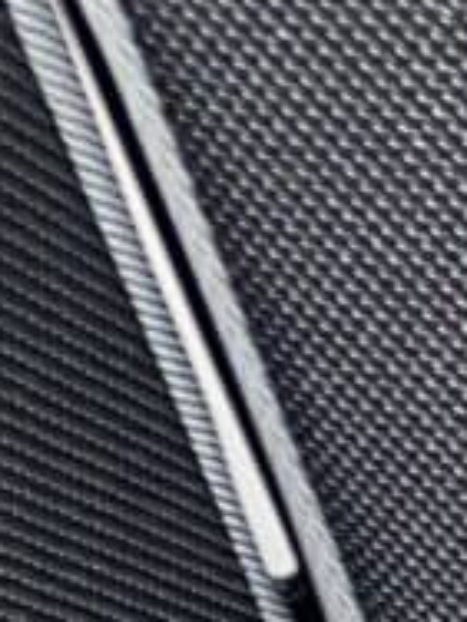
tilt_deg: -75.7
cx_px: 1060
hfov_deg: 7.0
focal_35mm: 203
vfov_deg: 7.5
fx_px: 3652
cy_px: 2334
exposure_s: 1/24
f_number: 1.8
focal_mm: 4.25
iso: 32
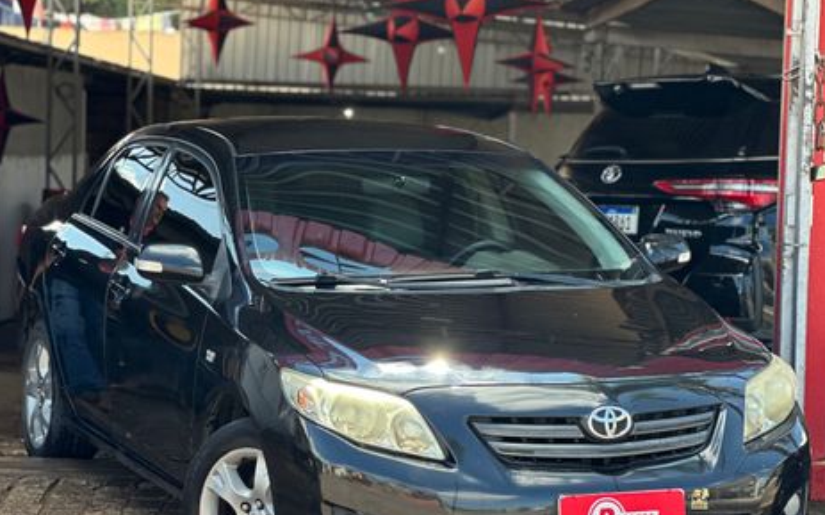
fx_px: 1865
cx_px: 412
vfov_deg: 15.7
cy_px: 246
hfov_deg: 24.9
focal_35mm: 83
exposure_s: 1/121
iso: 40
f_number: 2.8
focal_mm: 9
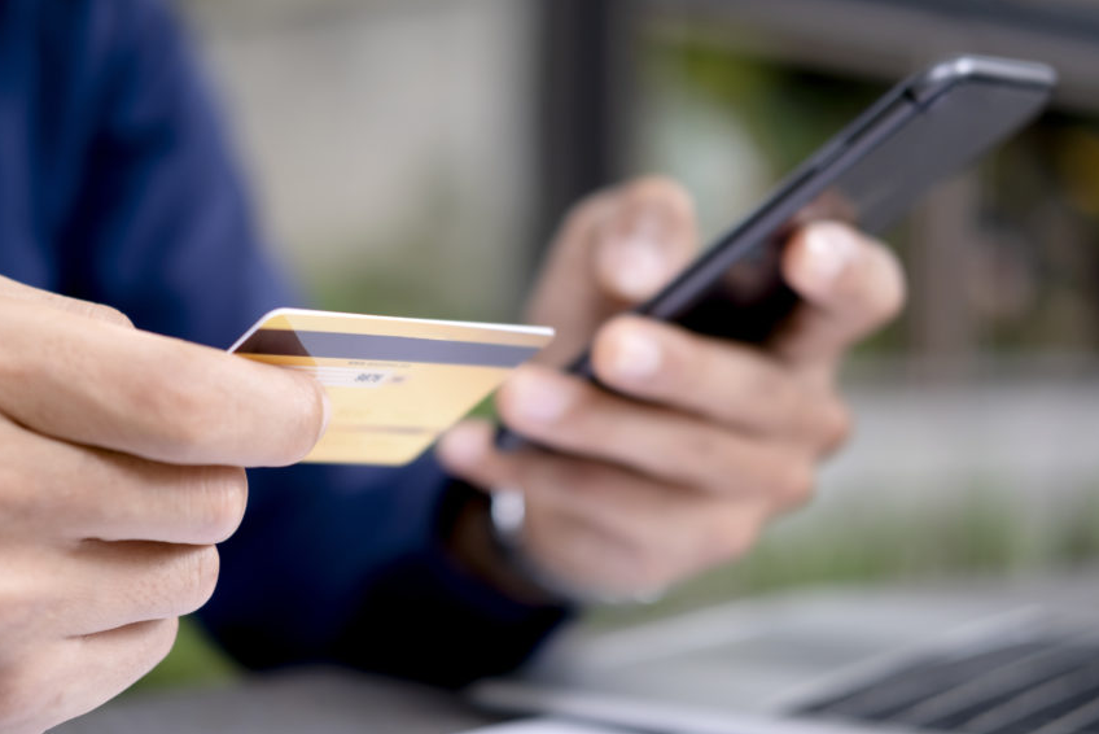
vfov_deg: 21.2
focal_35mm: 64
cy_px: 307
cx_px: 439
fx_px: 1954
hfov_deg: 31.3
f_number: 2
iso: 200
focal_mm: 35
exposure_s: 1/250
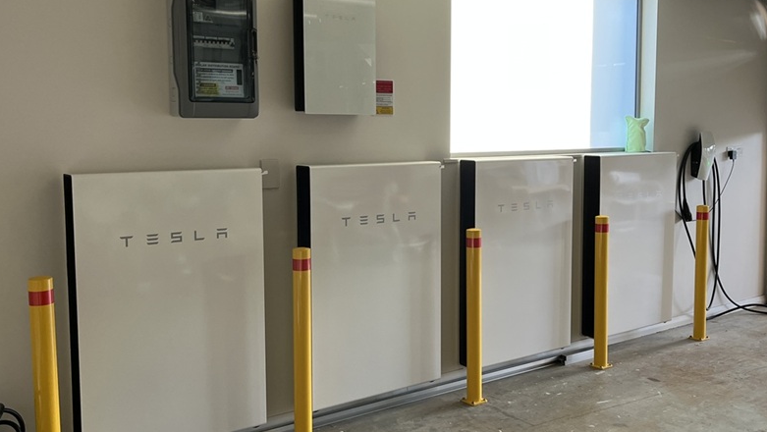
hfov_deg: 66.0
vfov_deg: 40.2
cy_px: 241
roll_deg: +0.2
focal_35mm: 29
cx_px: 380
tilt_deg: -6.4
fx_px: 590
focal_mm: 5.1
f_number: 1.6
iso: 100
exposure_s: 1/122
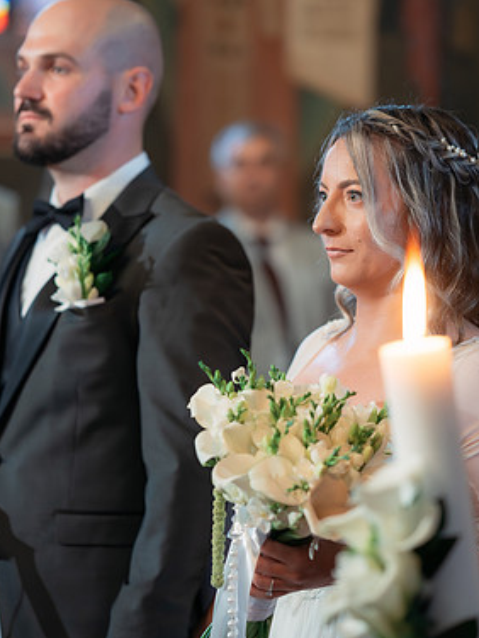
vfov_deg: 15.6
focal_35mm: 126
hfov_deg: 11.8
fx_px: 2325
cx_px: 255
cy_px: 312
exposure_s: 1/200
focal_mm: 85
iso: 1600
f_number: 1.8
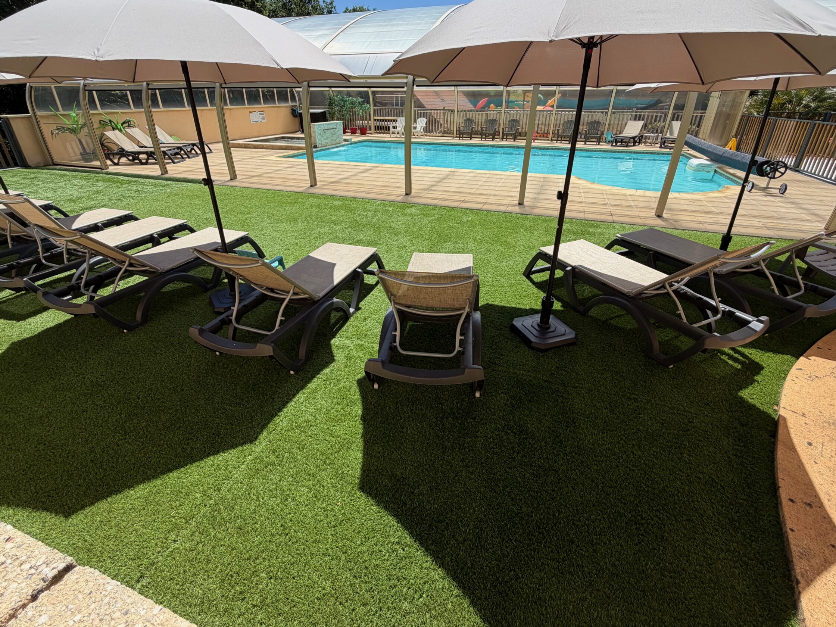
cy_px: 273
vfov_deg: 77.7
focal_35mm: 16
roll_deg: +0.5
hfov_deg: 94.5
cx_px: 418
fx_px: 386
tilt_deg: -23.6
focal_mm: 2.22
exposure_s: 1/770
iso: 25
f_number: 2.2
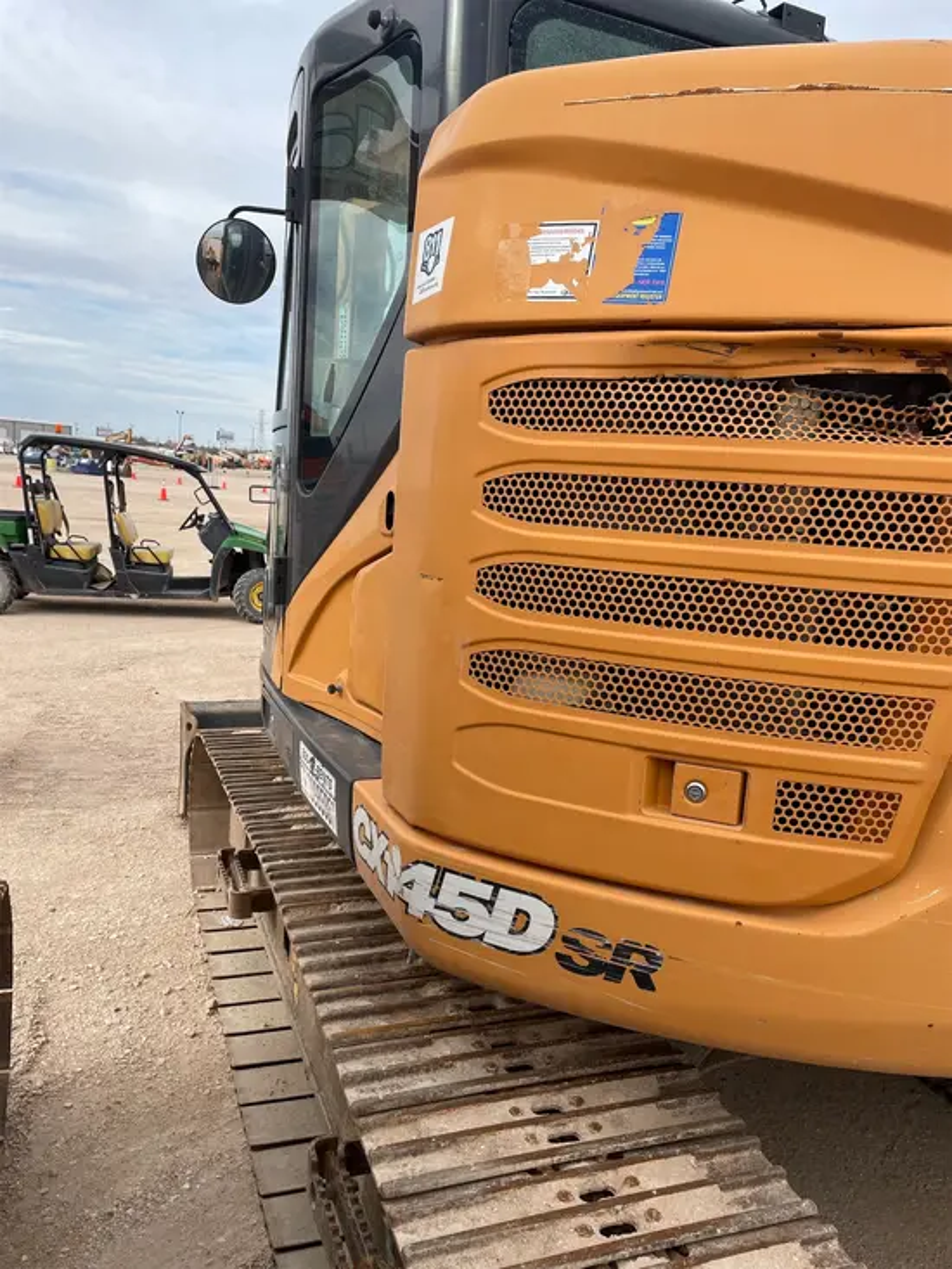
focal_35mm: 26
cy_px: 634
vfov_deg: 67.3
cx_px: 476
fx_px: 953
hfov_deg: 53.1
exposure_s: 1/1553
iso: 32
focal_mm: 4.2
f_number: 1.6
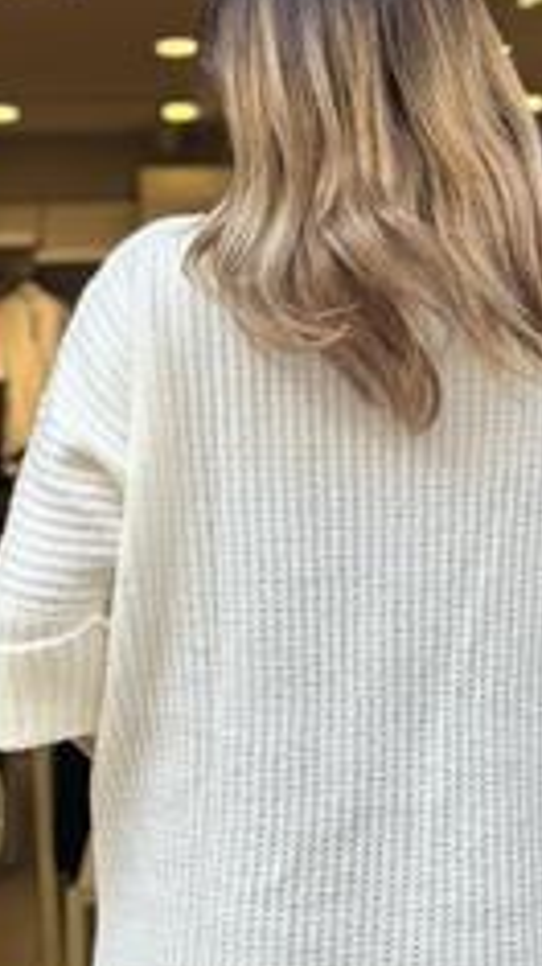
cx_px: 333
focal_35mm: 92
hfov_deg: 13.1
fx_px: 2353
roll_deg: +1.1
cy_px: 495
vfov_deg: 23.2
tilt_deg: +0.8
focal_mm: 6.86
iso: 80
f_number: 1.78
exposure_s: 1/651
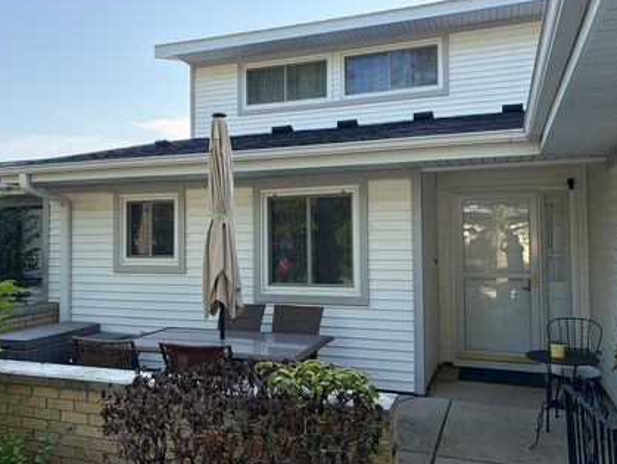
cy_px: 214
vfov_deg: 45.5
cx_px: 287
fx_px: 553
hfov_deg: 58.3
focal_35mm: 31
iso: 64
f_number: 1.6
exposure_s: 1/1032
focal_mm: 5.96
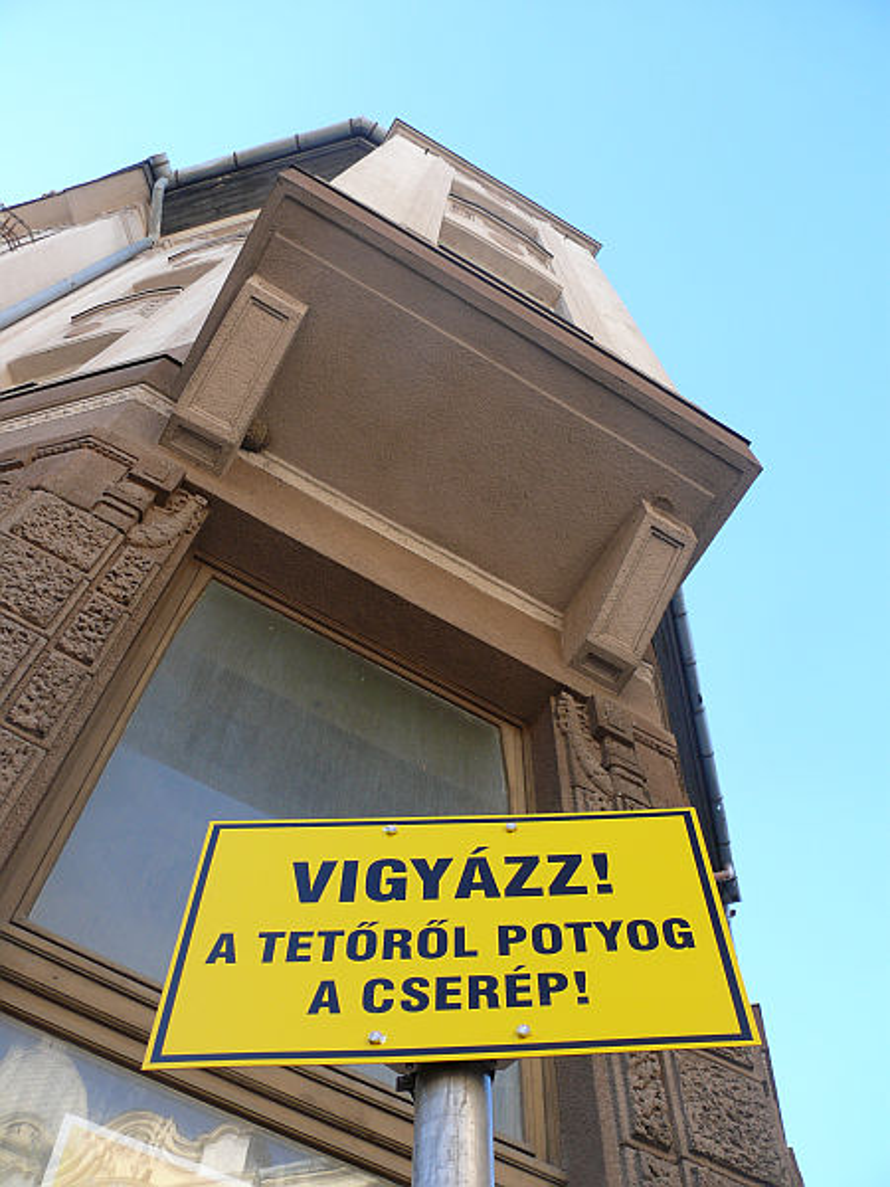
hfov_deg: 40.7
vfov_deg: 52.6
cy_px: 594
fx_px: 1200
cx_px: 445
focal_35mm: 35
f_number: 4
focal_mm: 7.4
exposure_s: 1/125
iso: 100
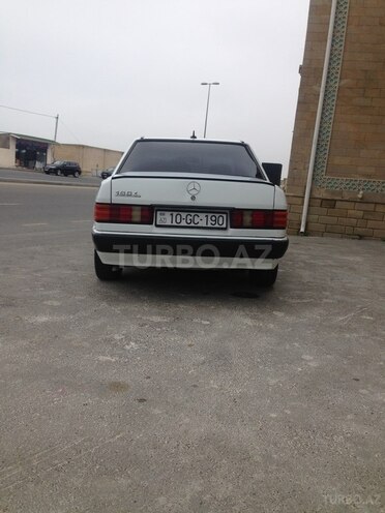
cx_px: 192
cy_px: 256
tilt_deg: -7.2
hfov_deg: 42.9
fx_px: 489
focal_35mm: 33
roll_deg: -6.6
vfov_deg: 55.4
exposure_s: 1/278
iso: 50
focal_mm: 4.12
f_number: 2.4
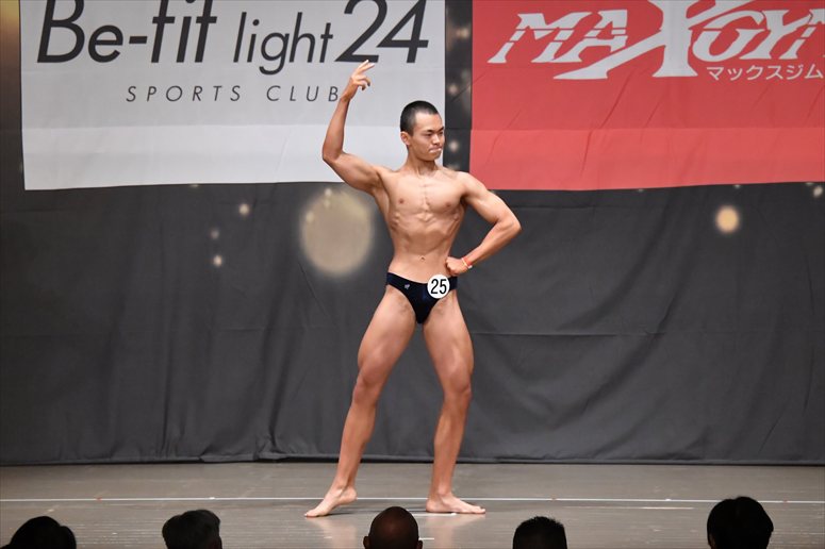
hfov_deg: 11.2
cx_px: 412
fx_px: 4192
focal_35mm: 183
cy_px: 274
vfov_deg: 7.5
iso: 6400
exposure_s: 1/400
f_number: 5.6
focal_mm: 122
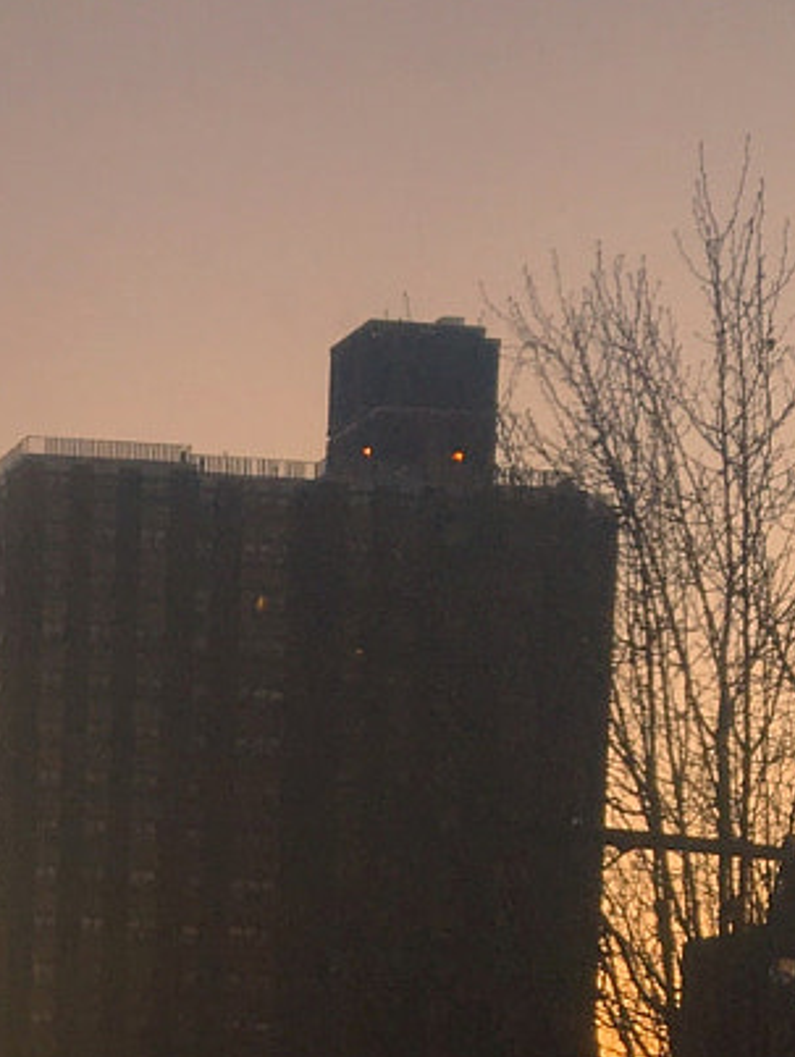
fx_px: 3516
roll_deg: -0.9
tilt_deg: -4.6
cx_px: -346
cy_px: 1660
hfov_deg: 12.4
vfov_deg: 15.5
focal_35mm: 115
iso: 25
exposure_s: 1/345
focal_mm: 4.15
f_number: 2.2
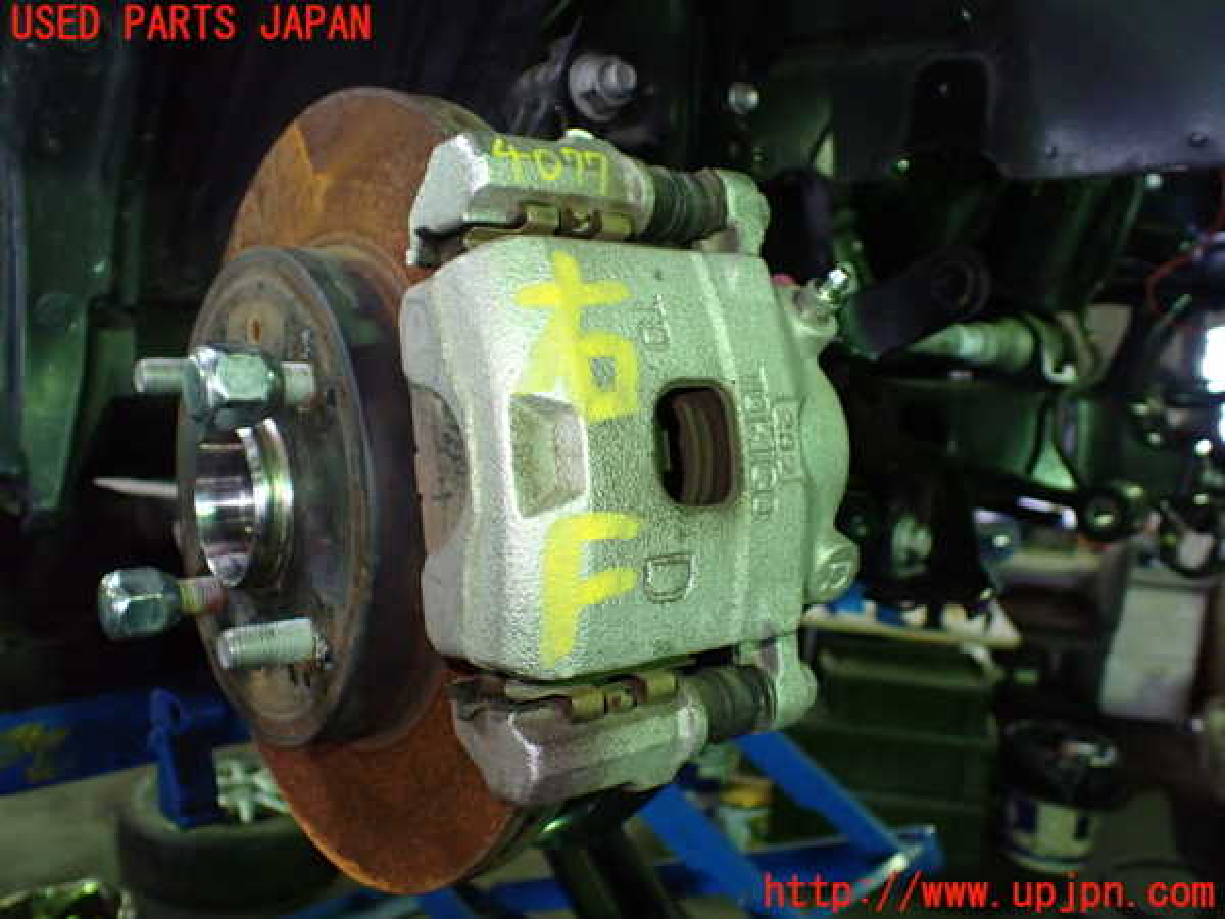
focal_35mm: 30
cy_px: 460
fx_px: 1062
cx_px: 612
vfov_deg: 46.8
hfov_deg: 60.0
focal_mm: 5.4
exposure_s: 1/100
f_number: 2.3
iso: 800
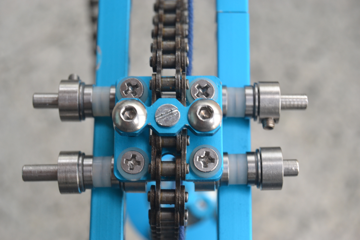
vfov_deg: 16.6
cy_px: 120
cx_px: 180
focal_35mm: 82
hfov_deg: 24.6
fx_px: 825
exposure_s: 1/80
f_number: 9
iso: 800
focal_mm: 55
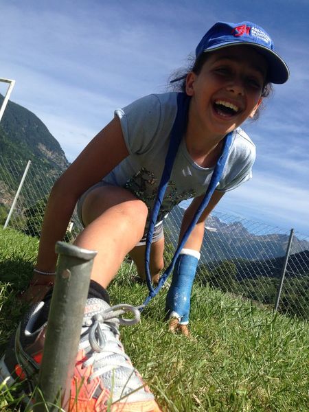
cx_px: 154
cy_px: 206
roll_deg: -14.8
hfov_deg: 42.9
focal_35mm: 33
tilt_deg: +7.0
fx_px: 393
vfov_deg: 55.4
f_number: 2.4
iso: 50
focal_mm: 4.12
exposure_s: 1/1506
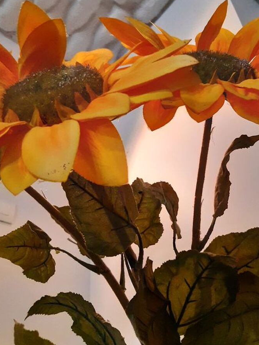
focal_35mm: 39
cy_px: 146
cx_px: 167
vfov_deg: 47.7
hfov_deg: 36.5
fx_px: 389
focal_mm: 3.92
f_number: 1.7
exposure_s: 1/100
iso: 400
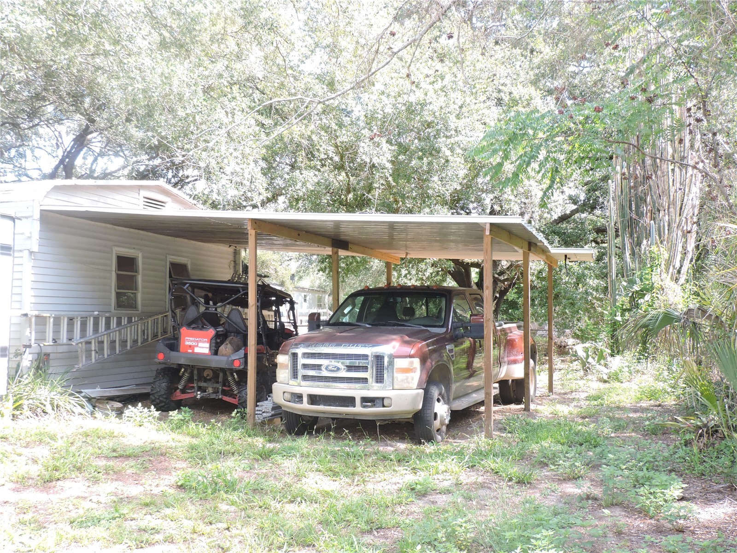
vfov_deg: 40.7
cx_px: 368
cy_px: 276
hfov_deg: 52.6
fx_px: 745
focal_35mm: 35
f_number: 3.3
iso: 320
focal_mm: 6.2
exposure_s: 1/200
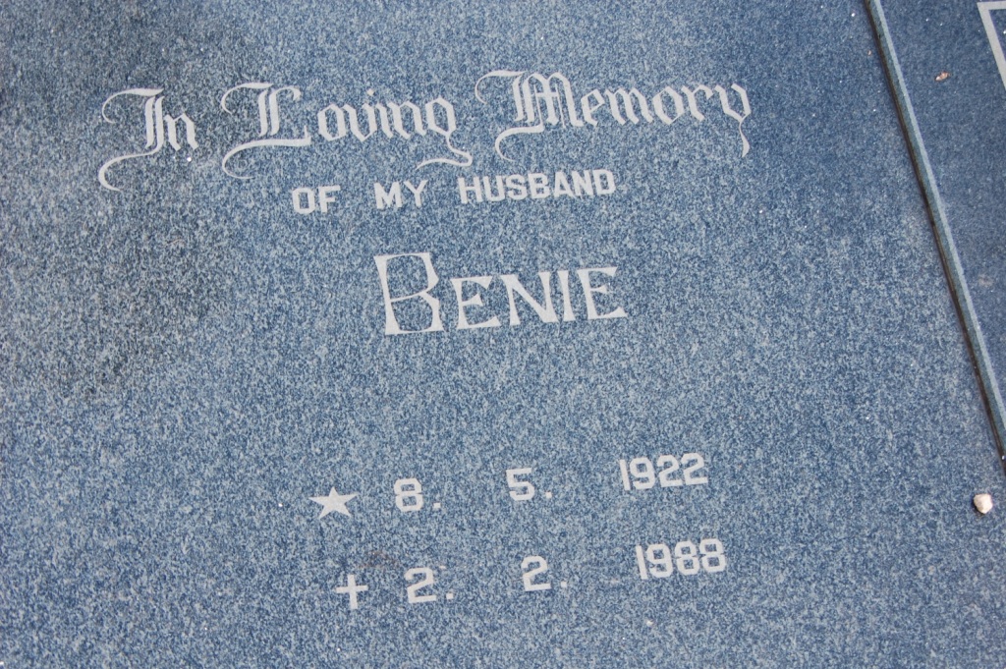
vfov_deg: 21.5
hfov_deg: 31.9
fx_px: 1759
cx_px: 503
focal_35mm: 63
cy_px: 334
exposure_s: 1/125
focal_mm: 42
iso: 200
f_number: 5.6
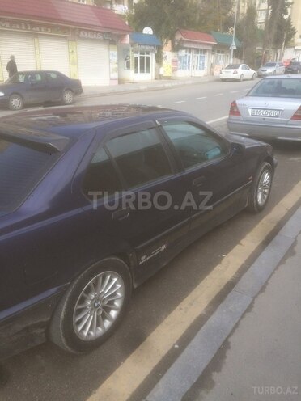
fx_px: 336
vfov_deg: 61.7
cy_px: 200
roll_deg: -1.2
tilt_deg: -21.3
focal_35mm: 29
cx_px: 150
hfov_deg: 48.2
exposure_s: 1/562
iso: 32
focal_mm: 4.15
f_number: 2.2
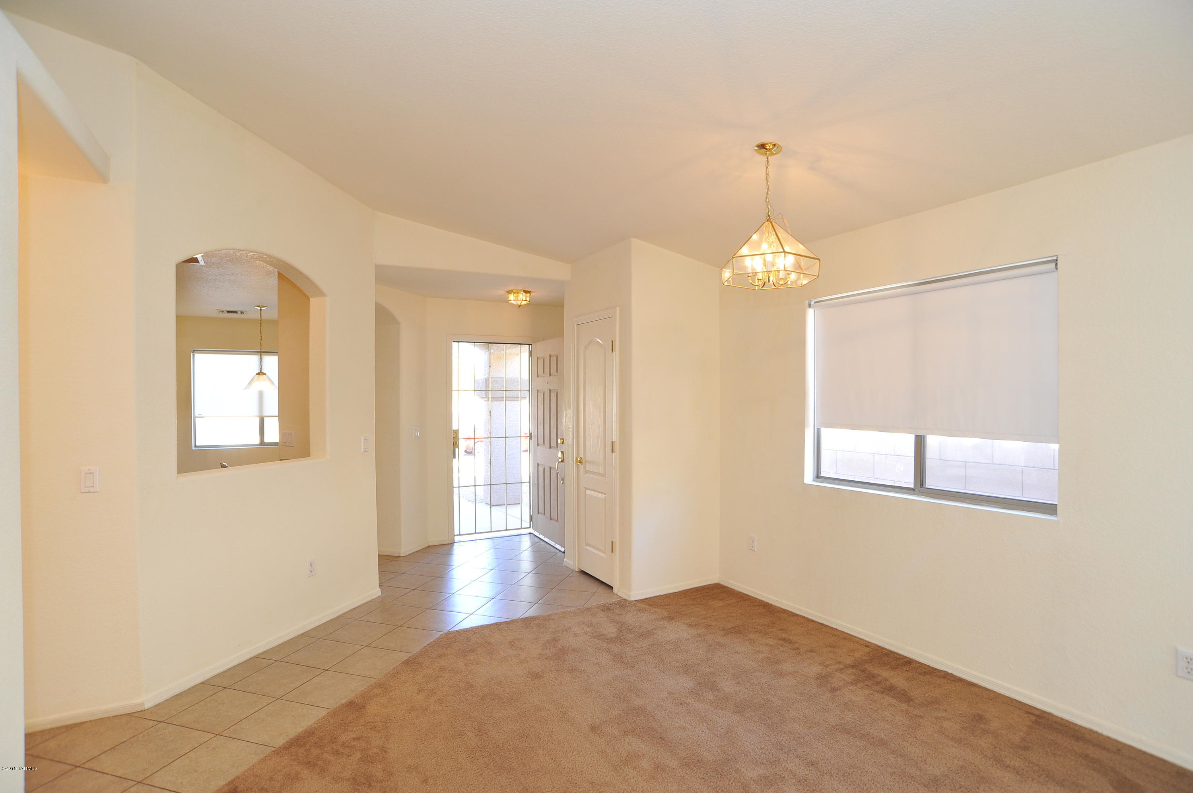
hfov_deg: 90.0
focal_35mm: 18
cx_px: 596
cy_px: 396
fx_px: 596
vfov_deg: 67.3
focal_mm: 18
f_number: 6.3
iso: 1000
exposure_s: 1/30
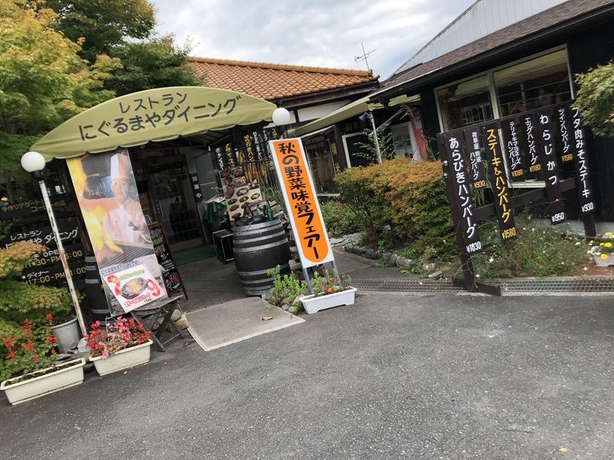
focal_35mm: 29
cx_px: 307
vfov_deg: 48.2
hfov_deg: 61.7
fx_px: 514
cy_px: 230
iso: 20
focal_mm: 3.99
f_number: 1.8
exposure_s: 1/133
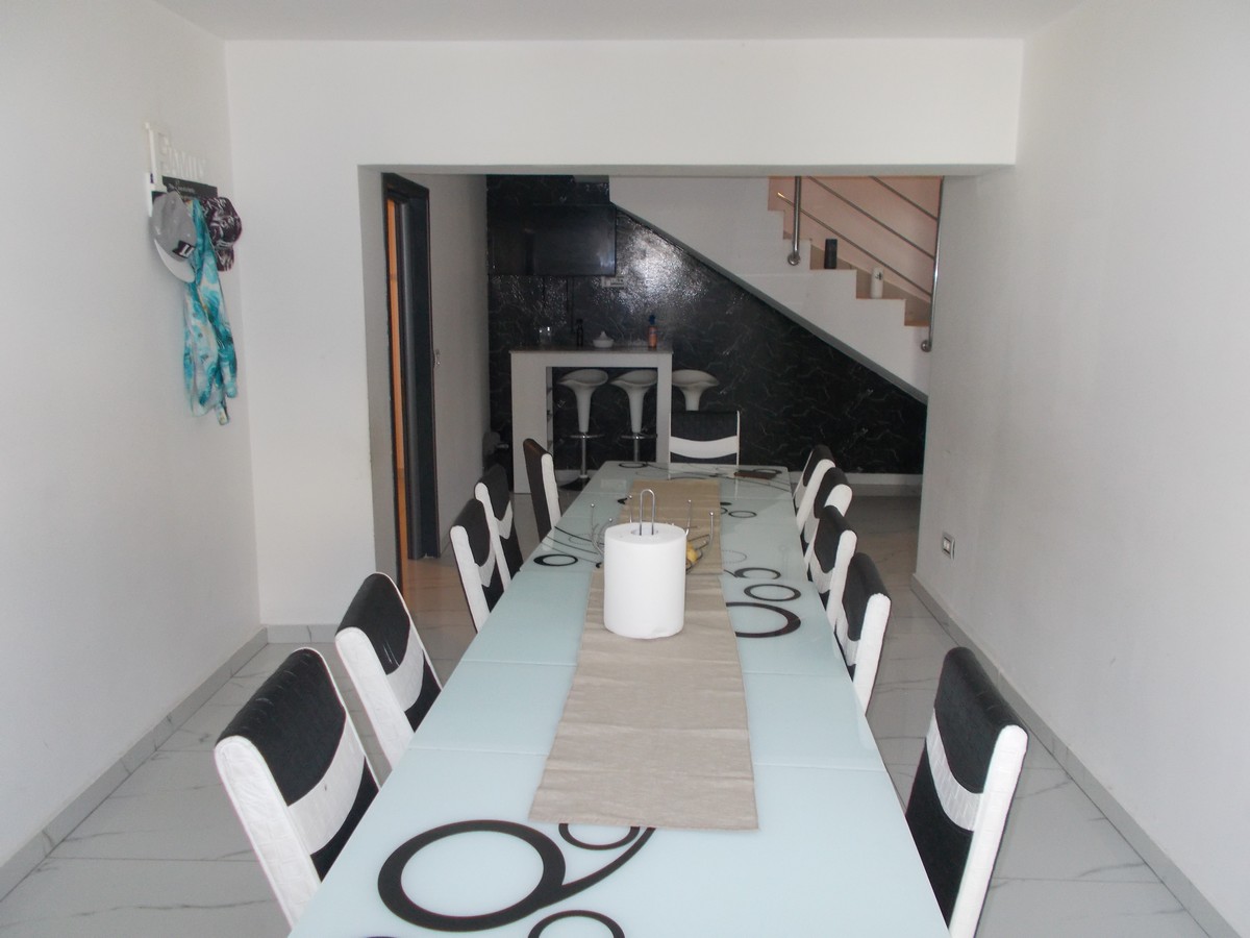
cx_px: 625
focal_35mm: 26
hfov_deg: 67.3
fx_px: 939
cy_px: 469
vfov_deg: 53.1
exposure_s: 1/25
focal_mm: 4.6
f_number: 3.2
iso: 200
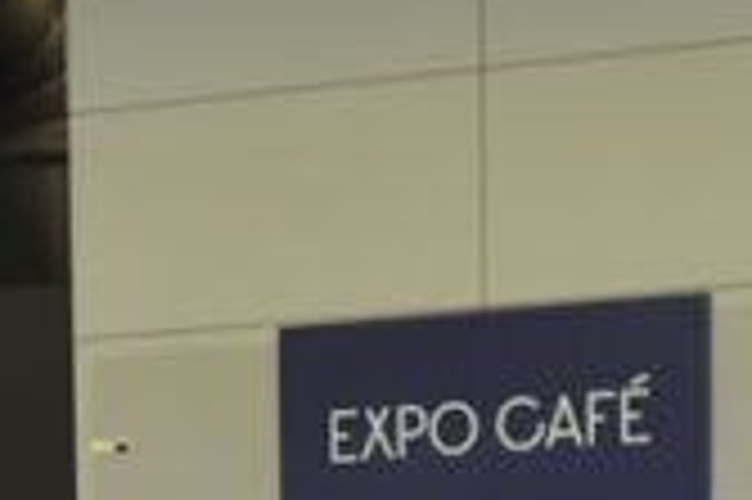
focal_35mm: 215
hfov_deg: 9.4
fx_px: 4487
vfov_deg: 5.9
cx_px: -293
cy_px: 1473
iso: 720
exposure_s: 1/60
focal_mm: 35
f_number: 4
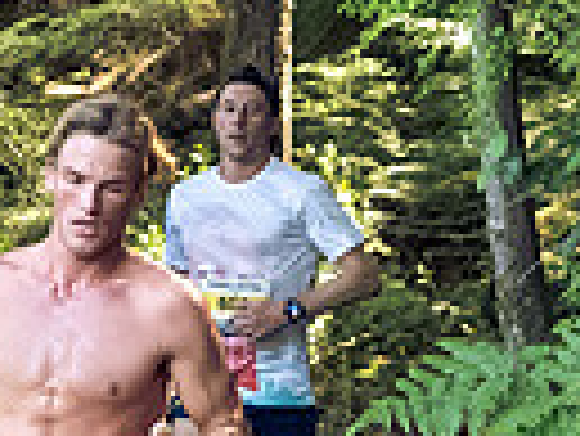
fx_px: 5115
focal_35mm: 305
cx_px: -342
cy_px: 380
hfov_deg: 6.4
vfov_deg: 4.9
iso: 5000
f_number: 2.8
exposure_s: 1/1000
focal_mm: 34
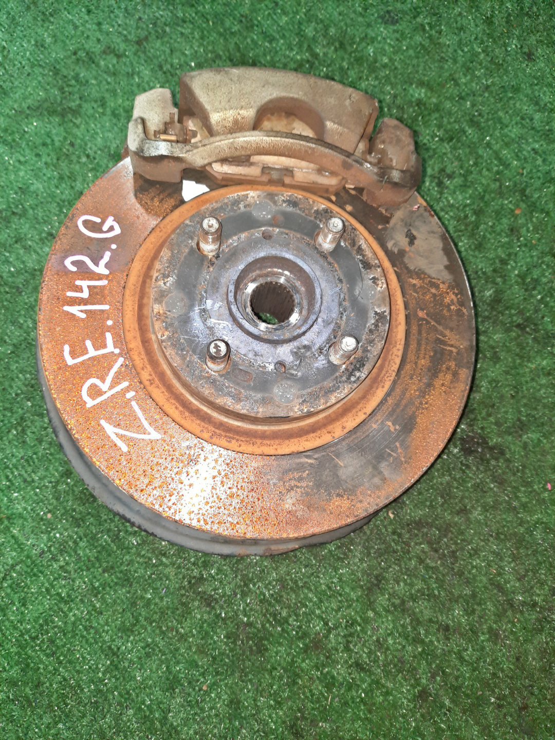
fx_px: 534
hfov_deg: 54.9
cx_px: 278
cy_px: 370
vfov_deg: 69.4
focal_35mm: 25
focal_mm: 4.6
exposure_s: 1/33
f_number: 2
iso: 398
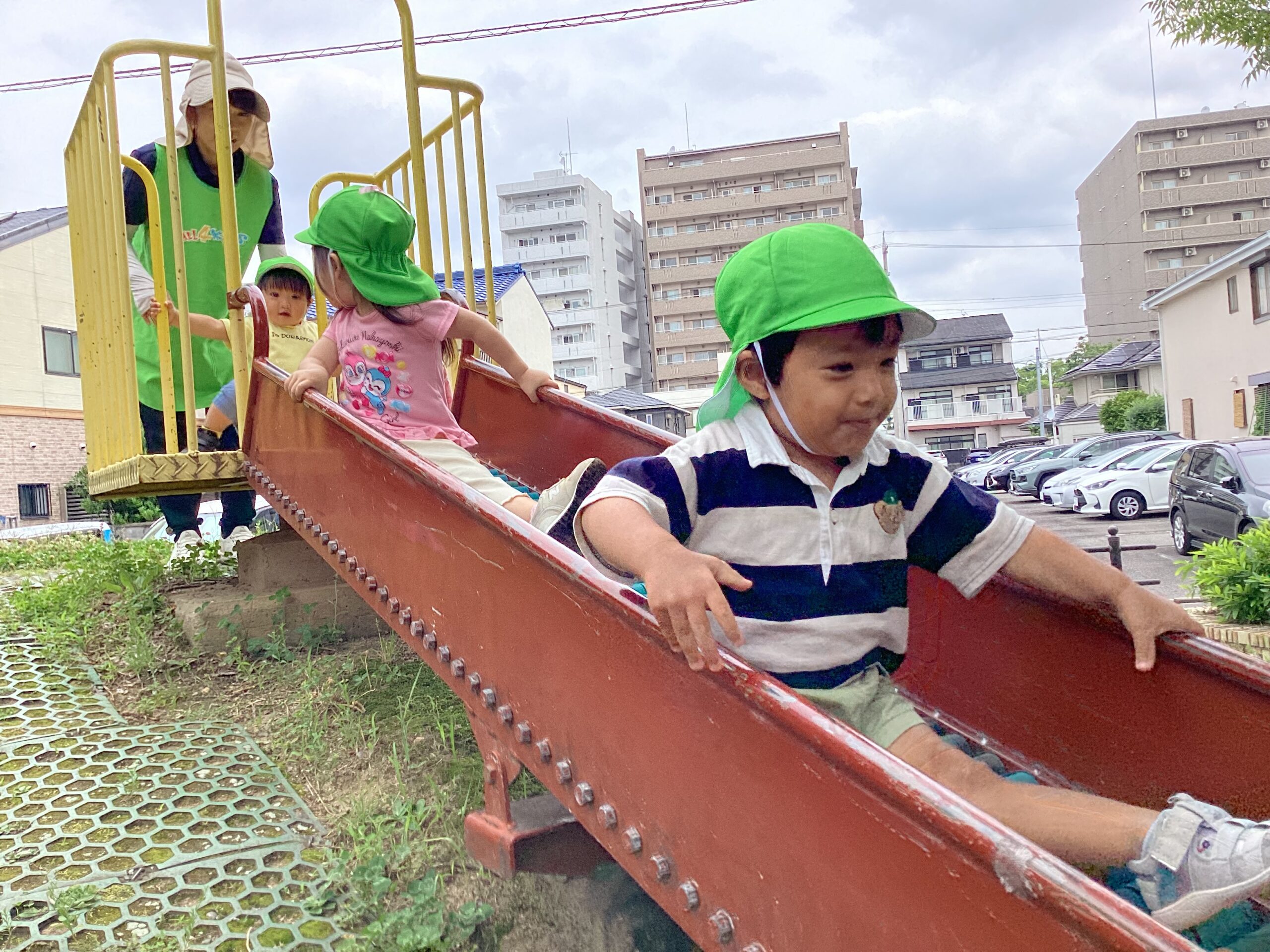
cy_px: 476
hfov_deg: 58.4
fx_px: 1137
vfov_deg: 45.4
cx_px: 635
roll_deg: +4.8
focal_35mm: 31
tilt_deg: +1.6
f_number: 2.4
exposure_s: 1/721
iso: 25
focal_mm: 3.3
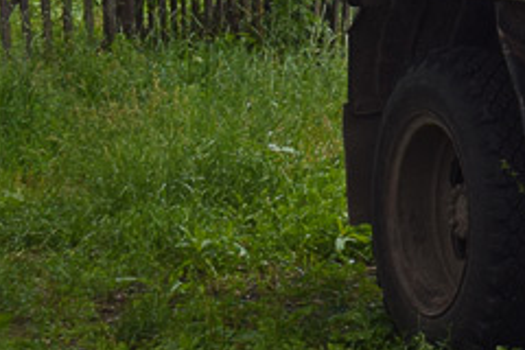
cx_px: 1286
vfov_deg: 6.0
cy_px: -153
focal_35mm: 225
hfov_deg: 8.3
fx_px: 3281
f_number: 5.6
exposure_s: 1/250
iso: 200
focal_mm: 30
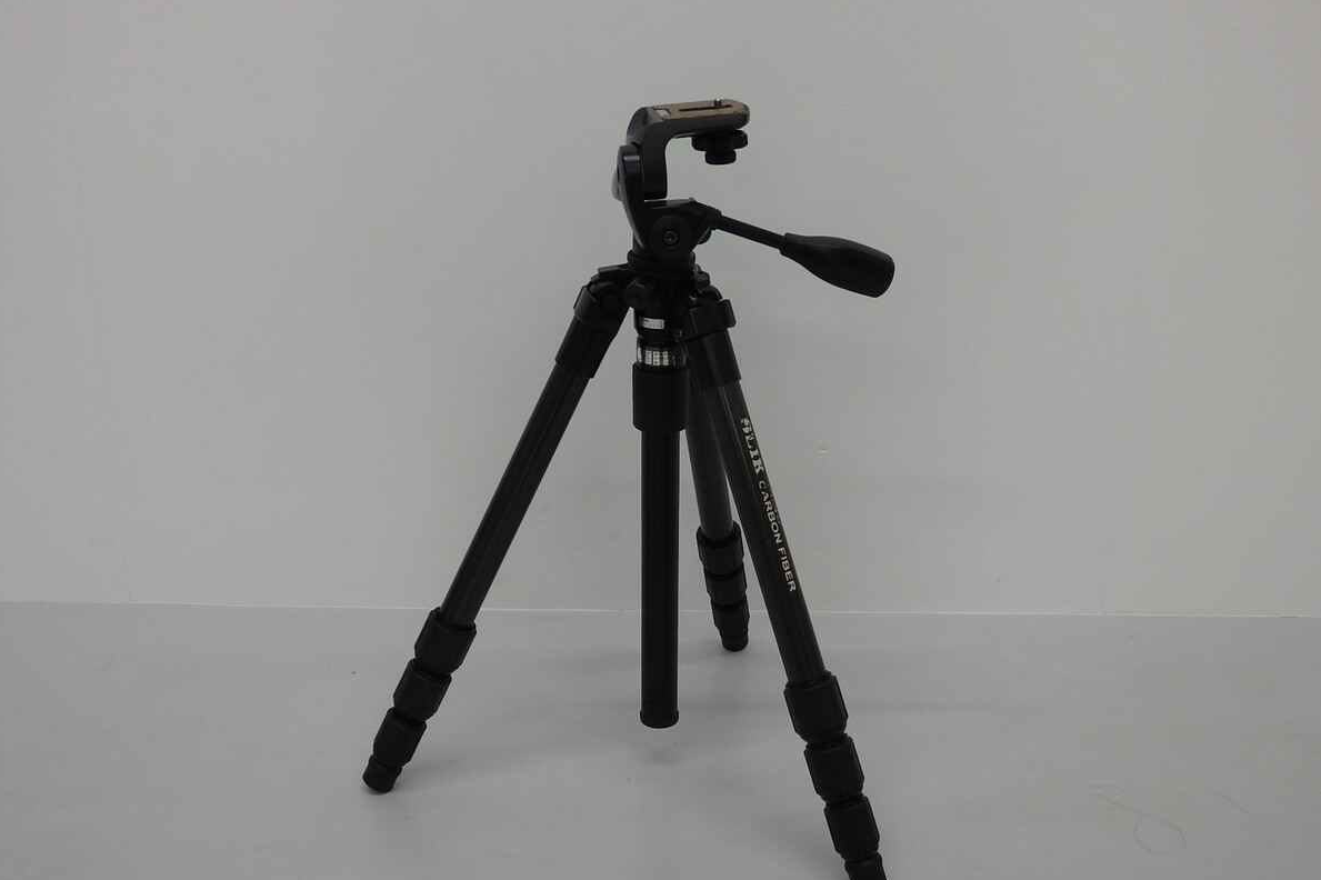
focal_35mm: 42
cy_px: 460
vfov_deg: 31.9
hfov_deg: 46.4
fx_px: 1541
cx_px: 662
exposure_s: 1/50
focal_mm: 7.3
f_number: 3.7
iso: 125
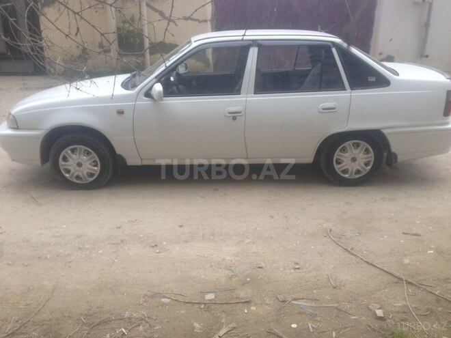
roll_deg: -2.6
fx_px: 430
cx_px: 226
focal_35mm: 33
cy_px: 169
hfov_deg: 55.4
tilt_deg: -22.9
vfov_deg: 42.9
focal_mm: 4.12
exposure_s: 1/120
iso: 80
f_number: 2.4
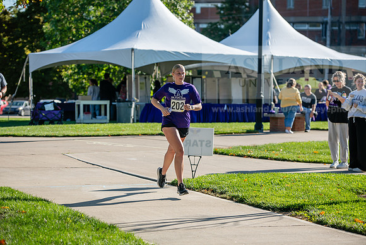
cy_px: 122
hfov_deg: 18.6
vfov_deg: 12.5
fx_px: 1119
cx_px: 183
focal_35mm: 110
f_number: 3.5
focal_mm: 110
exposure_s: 1/1000
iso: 125
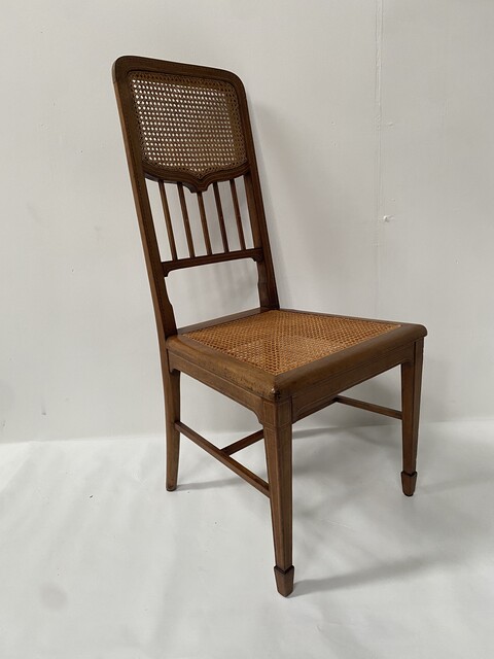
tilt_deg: -13.8
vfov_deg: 67.3
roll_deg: +4.0
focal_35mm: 26
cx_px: 247
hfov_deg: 53.1
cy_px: 330
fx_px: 495
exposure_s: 1/88
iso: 125
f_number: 1.8
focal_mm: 4.25
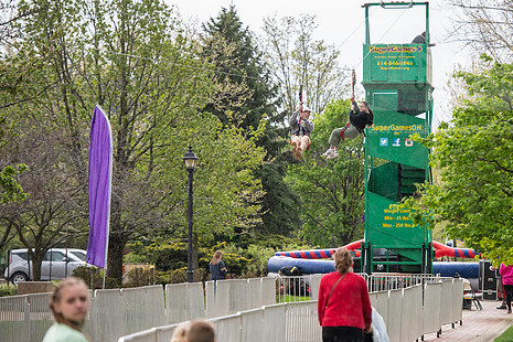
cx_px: 317
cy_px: 152
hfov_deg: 11.4
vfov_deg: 7.6
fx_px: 2579
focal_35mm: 181
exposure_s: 1/640
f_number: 4
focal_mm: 145
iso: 500
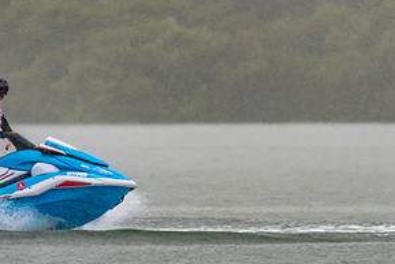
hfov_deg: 1.6
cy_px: 143
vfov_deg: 1.1
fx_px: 14226
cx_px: 48
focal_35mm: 1296
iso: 800
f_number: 6.3
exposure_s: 1/640
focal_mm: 600
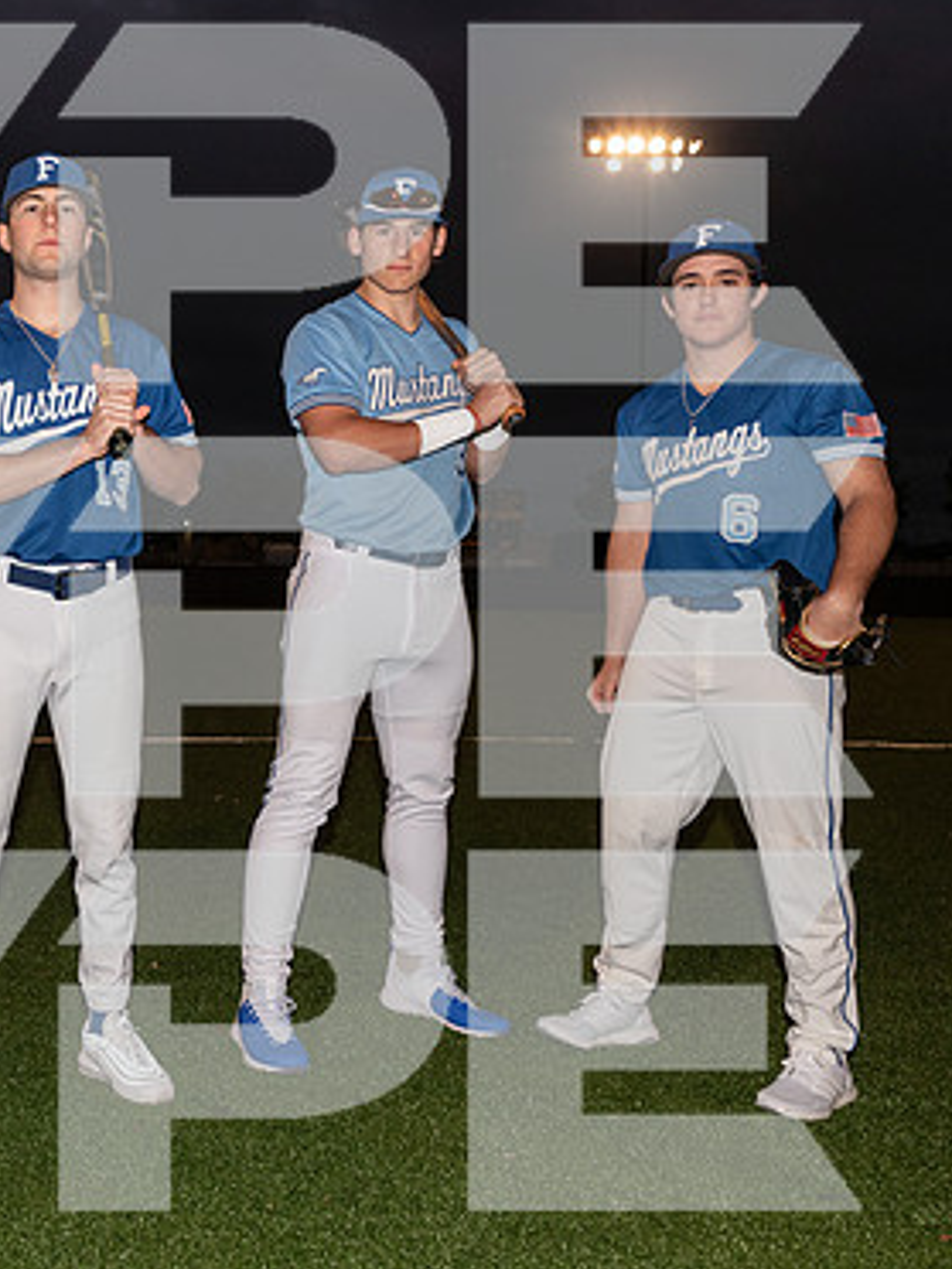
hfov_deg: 33.7
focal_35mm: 39
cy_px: 619
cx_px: 3
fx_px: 1430
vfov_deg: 47.9
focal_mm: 26
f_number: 7.1
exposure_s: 1/200
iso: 400
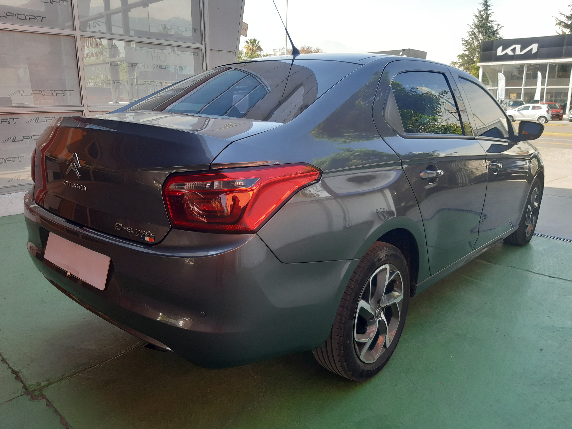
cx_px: 286
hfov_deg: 67.3
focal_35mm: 26
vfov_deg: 53.1
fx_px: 430
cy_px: 214
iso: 40
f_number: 1.7
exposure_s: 1/156
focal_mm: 3.92
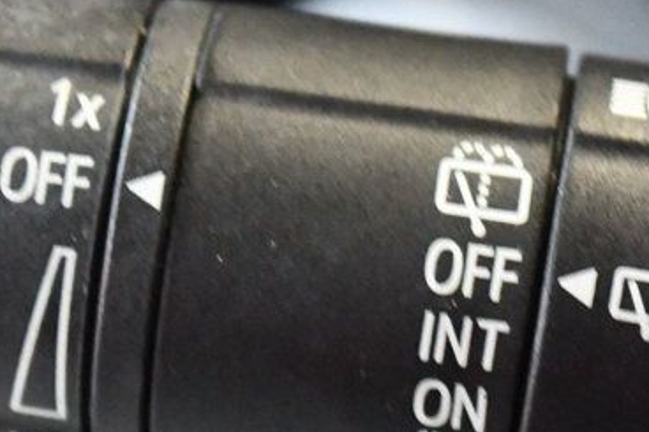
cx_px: 444
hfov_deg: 9.5
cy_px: 240
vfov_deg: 6.3
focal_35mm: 217
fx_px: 3910
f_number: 5.6
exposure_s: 1/60
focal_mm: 52
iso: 11400
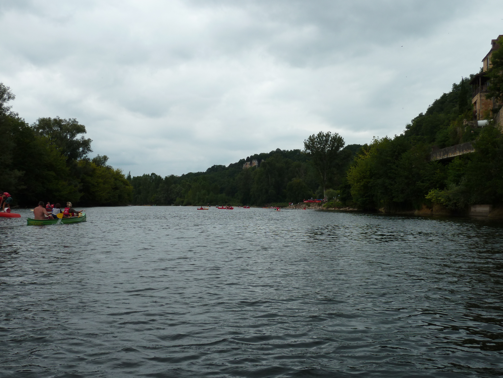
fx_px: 509
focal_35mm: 35
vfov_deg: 40.7
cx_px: 252
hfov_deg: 52.6
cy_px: 189
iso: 80
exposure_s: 1/500
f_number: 3.5
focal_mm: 5.7
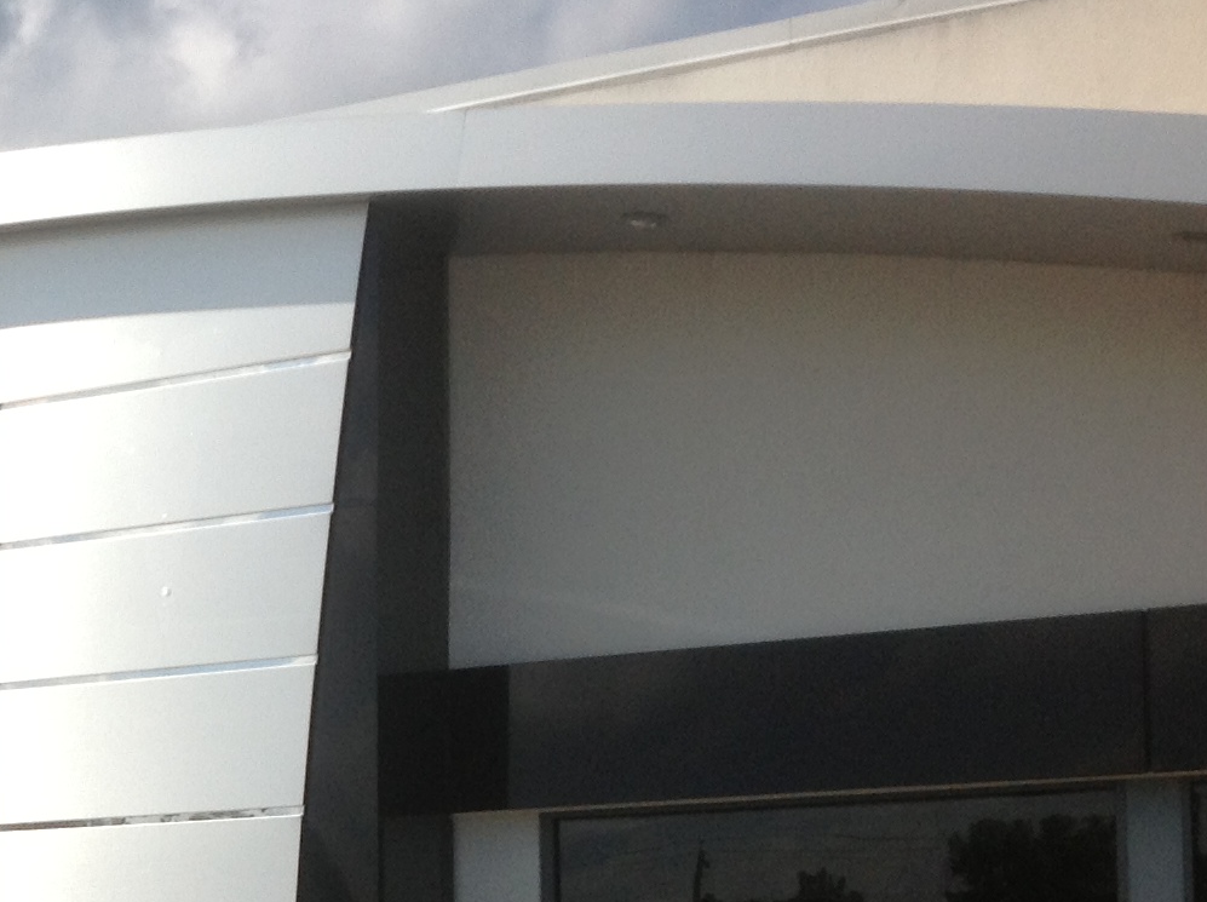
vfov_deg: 15.9
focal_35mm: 91
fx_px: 3169
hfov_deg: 20.3
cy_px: 919
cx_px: -223
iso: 50
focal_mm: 4.28
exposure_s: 1/2747
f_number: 2.4
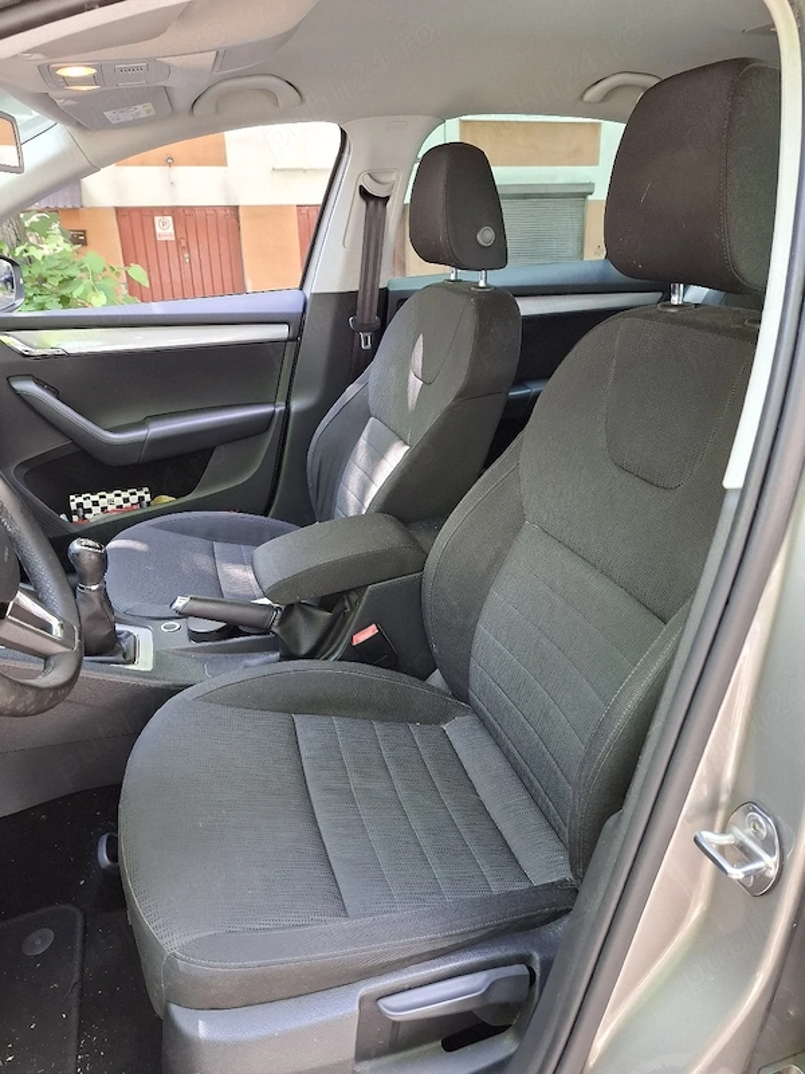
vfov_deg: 73.9
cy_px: 537
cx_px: 402
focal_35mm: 23
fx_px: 713
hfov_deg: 58.9
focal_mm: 5.54
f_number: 1.8
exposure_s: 1/50
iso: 250
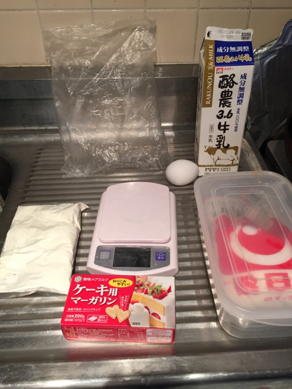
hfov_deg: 48.2
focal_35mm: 29
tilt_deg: -39.8
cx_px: 146
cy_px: 194
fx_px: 326
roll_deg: +0.3
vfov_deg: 61.7
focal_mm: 4.15
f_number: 2.2
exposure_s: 1/33
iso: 50
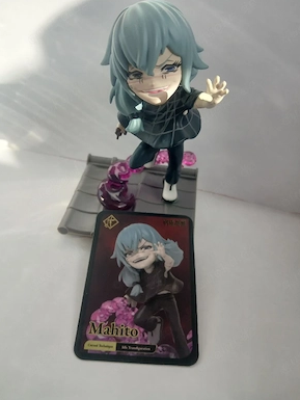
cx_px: 155
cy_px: 193
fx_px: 312
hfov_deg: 51.4
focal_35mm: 27
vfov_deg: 65.3
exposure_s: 1/101
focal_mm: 3.98
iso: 32
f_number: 1.8
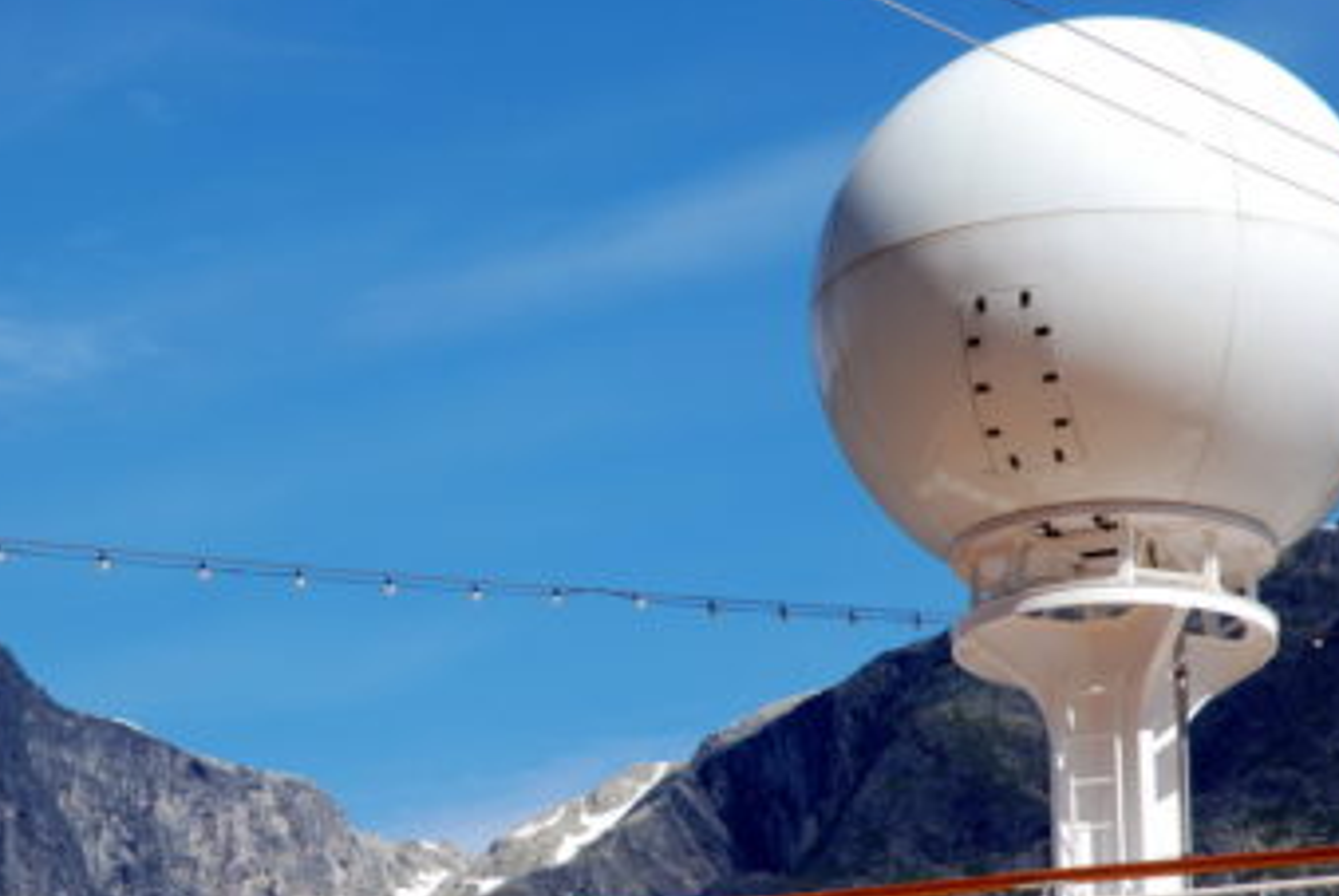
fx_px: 5773
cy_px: 535
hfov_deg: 13.2
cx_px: 419
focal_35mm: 155
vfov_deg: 8.9
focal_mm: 70
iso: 100
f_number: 11
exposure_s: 1/160
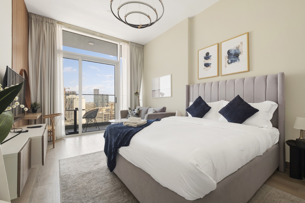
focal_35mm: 15
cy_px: 102
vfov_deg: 77.3
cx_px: 152
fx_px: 127
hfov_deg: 100.4
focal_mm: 10
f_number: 7.1
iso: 800
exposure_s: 1/50
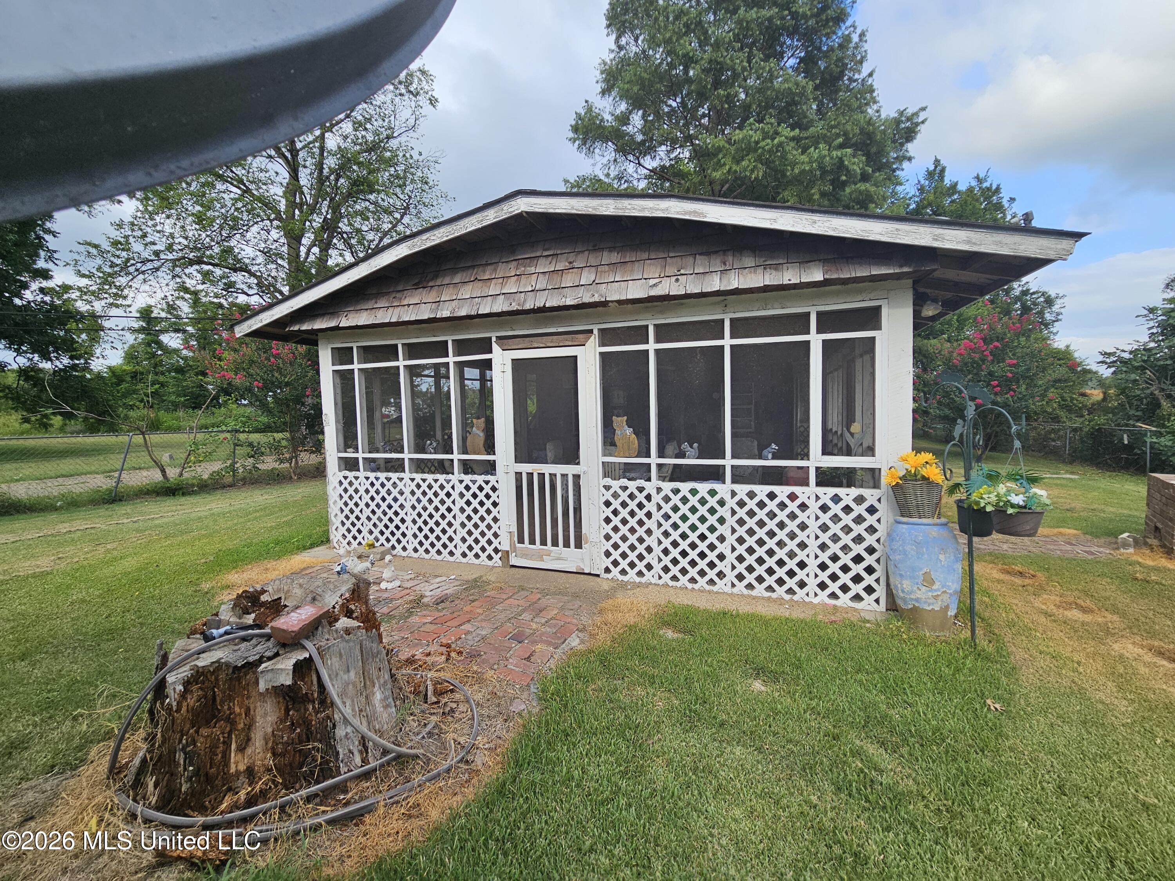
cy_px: 440
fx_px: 441
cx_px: 588
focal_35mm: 13
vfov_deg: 89.9
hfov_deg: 106.2
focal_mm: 2.2
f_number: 2.2
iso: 50
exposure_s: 1/907
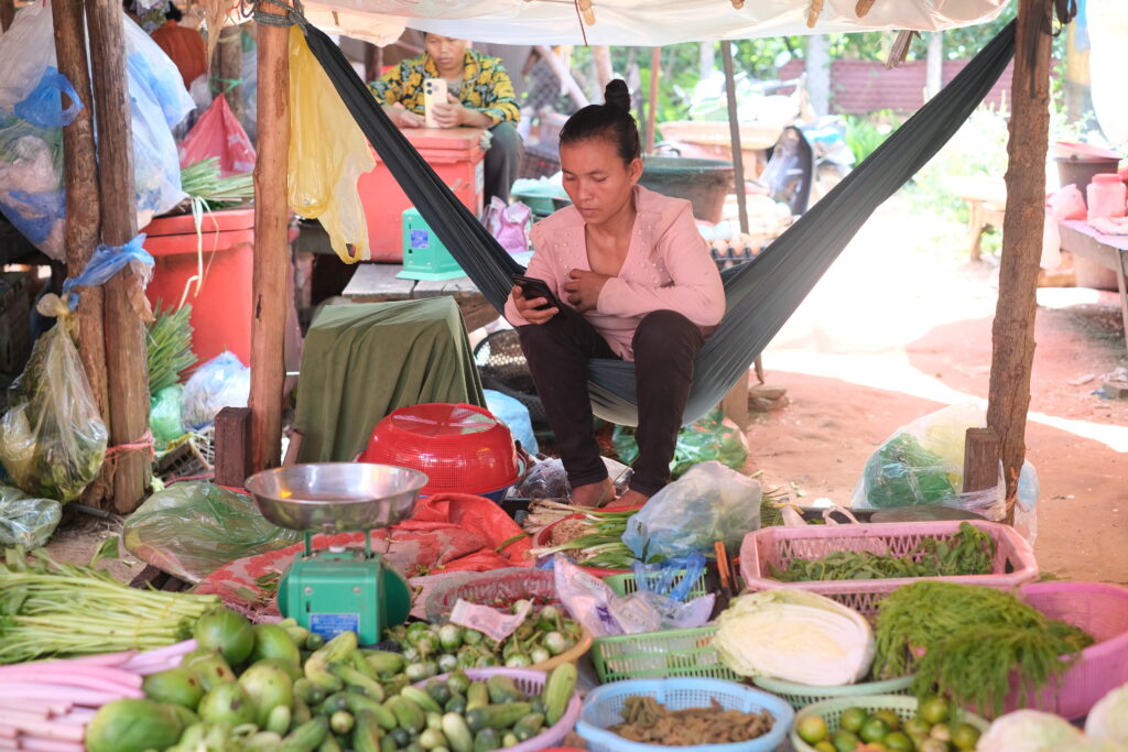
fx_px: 1661
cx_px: 564
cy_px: 376
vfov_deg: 25.5
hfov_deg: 37.5
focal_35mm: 53
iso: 320
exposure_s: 1/160
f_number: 2.2
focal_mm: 35
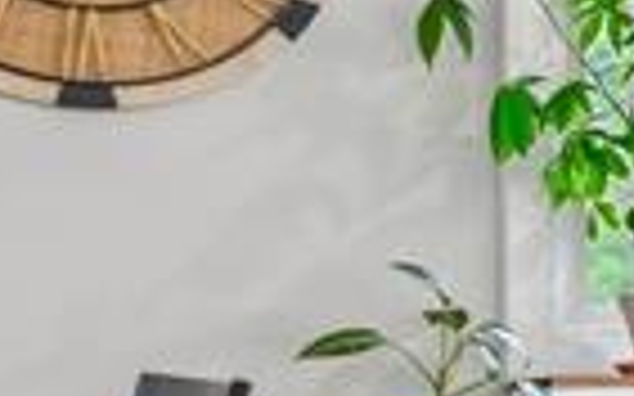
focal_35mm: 118
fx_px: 2038
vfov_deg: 11.0
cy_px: 338
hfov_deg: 10.8
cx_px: 1969
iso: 160
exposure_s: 1/3.33
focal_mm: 10.8
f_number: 5.6
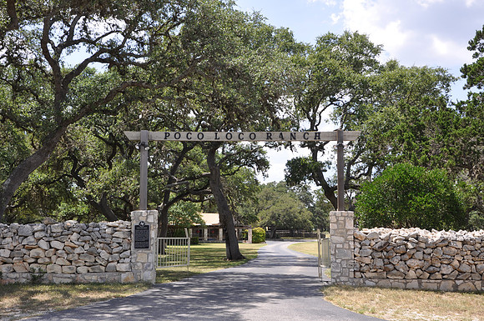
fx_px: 604
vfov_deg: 29.8
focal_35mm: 45
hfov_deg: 43.7
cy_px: 160
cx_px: 242
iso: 200
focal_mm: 30
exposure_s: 1/80
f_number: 9
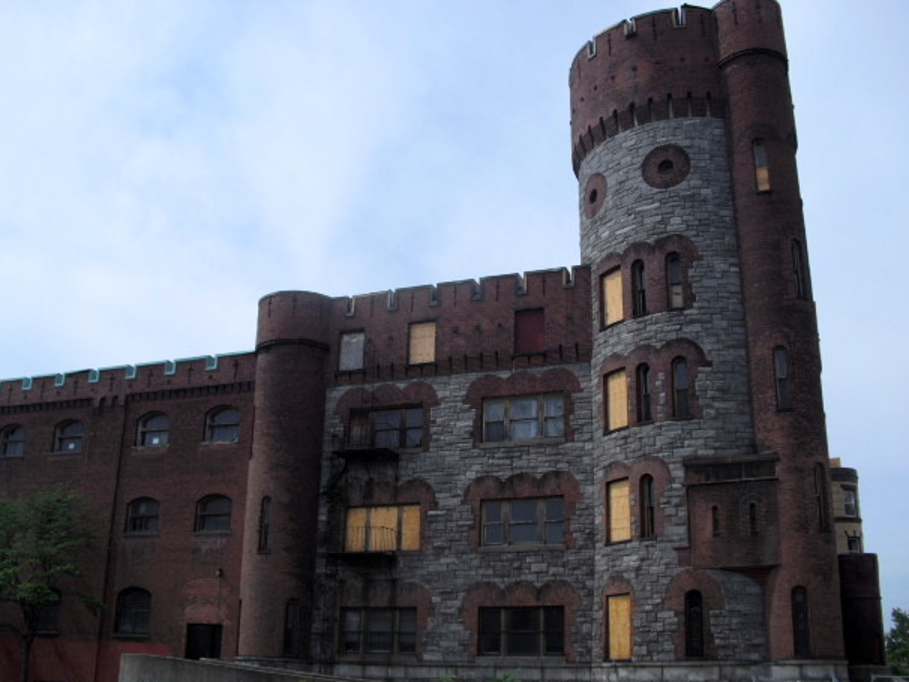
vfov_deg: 37.7
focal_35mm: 38
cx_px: 448
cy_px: 333
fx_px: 998
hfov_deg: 49.0
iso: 64
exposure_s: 1/200
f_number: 7.8
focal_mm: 6.3
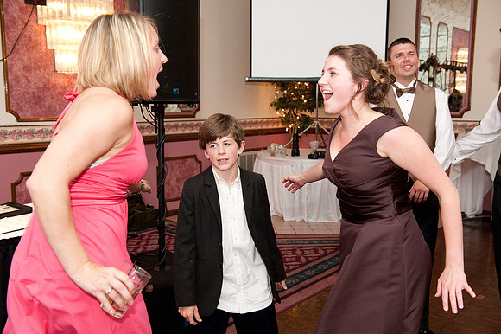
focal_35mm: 38
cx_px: 250
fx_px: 529
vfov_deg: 35.0
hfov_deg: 50.7
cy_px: 167
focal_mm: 38
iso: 2500
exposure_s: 1/60
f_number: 5
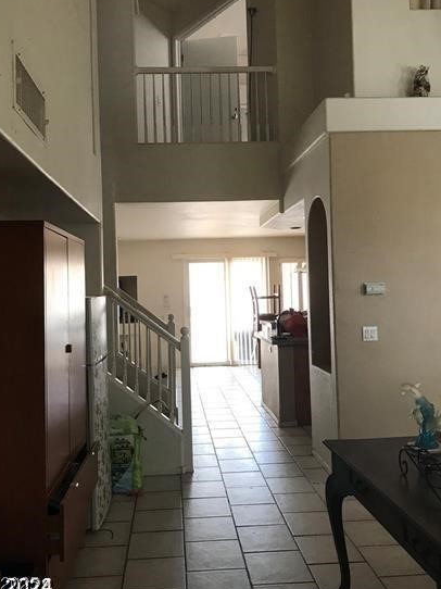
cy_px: 276
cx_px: 200
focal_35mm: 31
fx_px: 527
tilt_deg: +0.9
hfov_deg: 45.4
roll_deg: +1.3
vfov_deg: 58.3
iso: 25
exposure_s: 1/30
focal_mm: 3.99
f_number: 1.8
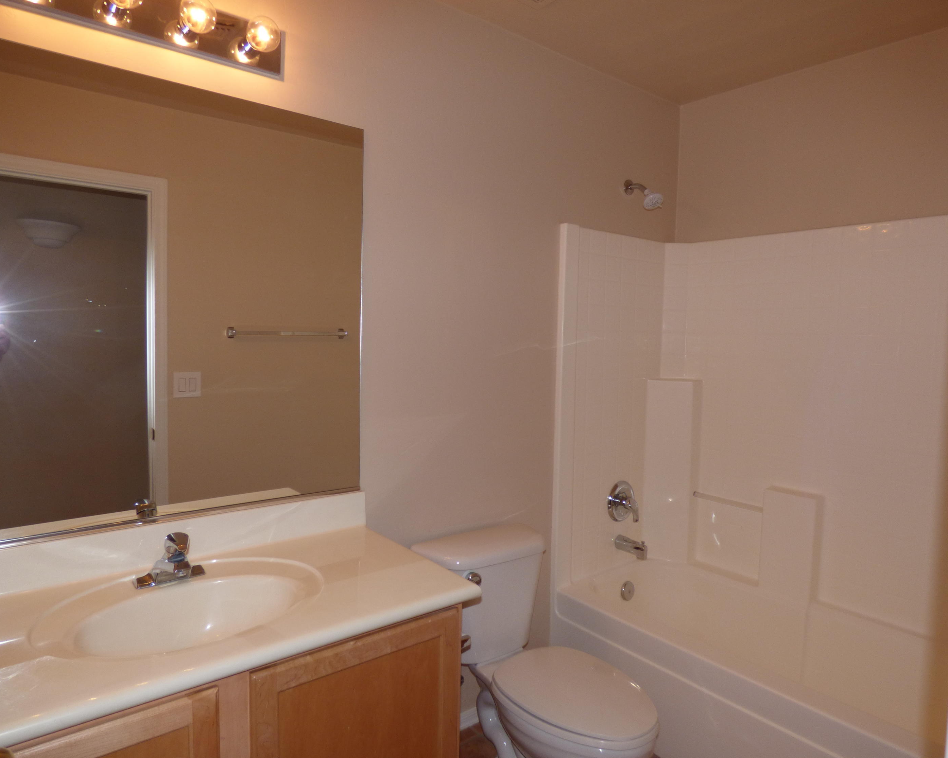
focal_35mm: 21
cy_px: 378
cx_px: 452
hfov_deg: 77.6
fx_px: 589
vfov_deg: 65.5
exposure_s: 1/60
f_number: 2.8
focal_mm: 3.58
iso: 100
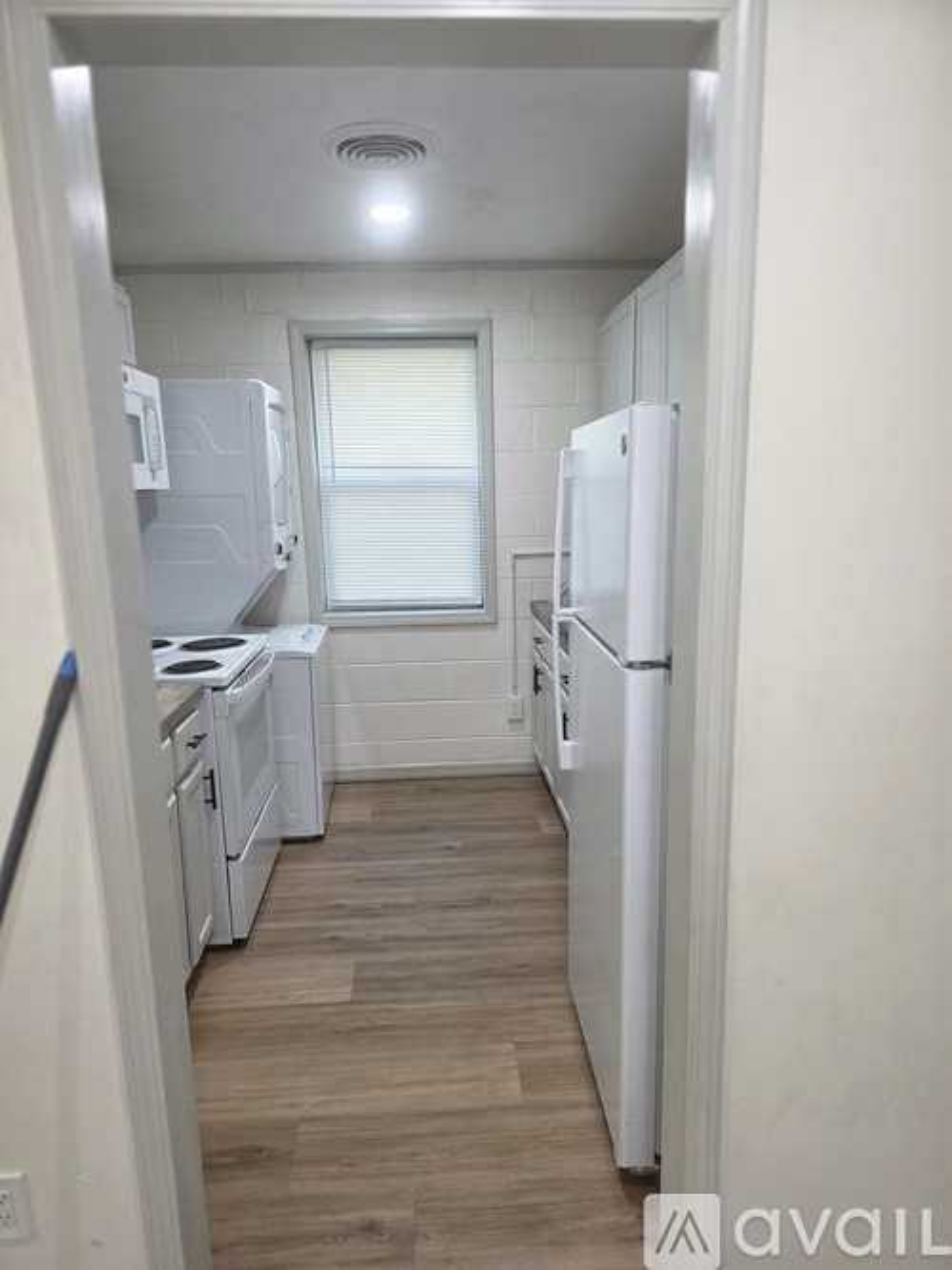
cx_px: 476
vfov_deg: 73.9
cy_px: 635
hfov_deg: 58.9
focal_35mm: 23
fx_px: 844
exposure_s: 1/120
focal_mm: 6.3
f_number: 1.7
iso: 200
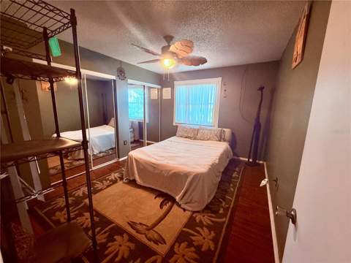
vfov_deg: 85.7
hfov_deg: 102.1
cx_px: 176
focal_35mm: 14
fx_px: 142
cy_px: 132
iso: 500
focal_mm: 2.22
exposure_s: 1/60
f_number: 2.2
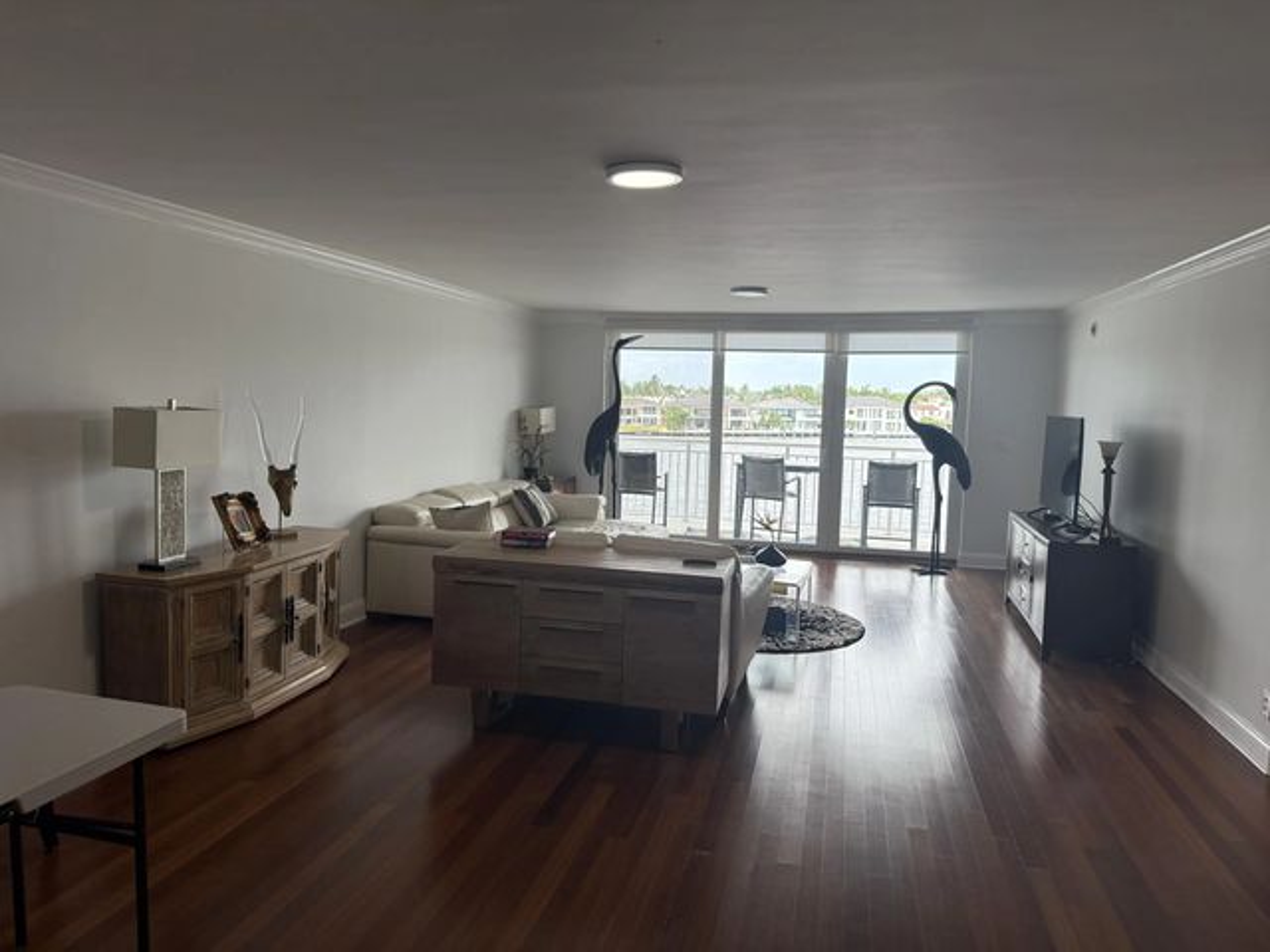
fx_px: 881
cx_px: 635
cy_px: 476
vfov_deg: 56.8
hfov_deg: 71.6
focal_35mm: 24
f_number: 1.78
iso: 160
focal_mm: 6.76
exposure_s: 1/196
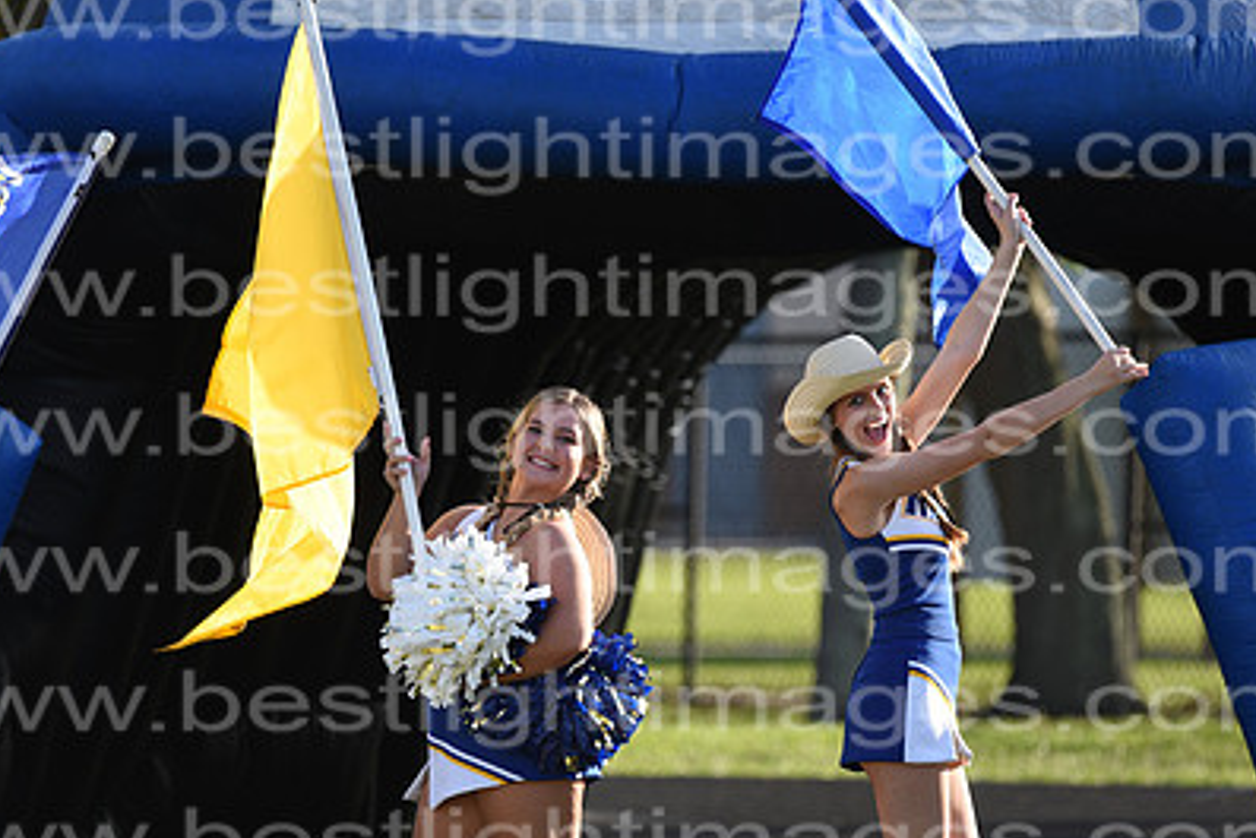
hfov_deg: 4.7
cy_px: 501
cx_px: 595
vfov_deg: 3.1
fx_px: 15286
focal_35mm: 438
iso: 200
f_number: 4
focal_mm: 300
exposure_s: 1/640
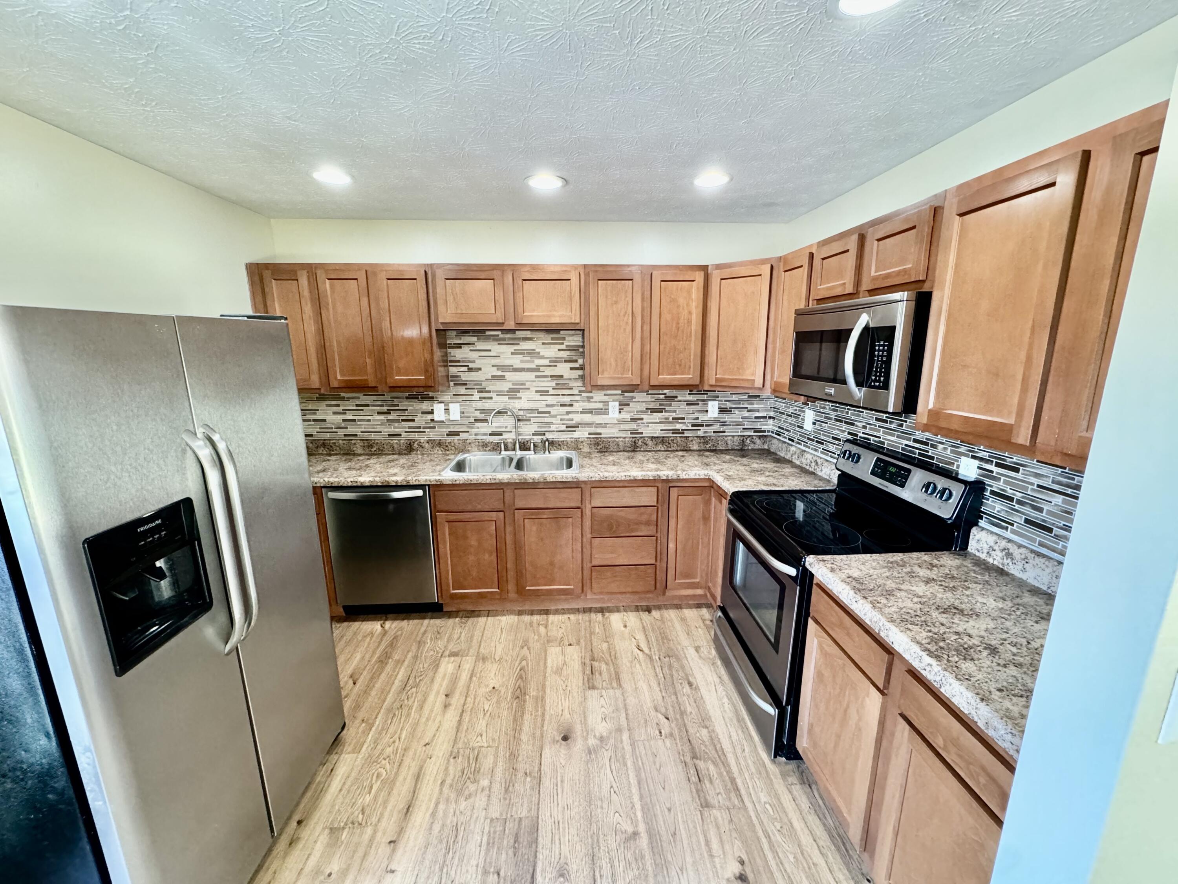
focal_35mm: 14
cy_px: 442
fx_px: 476
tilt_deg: -12.6
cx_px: 589
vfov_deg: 85.7
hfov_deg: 102.1
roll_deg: +0.3
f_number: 2.2
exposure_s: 1/60
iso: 400
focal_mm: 2.22
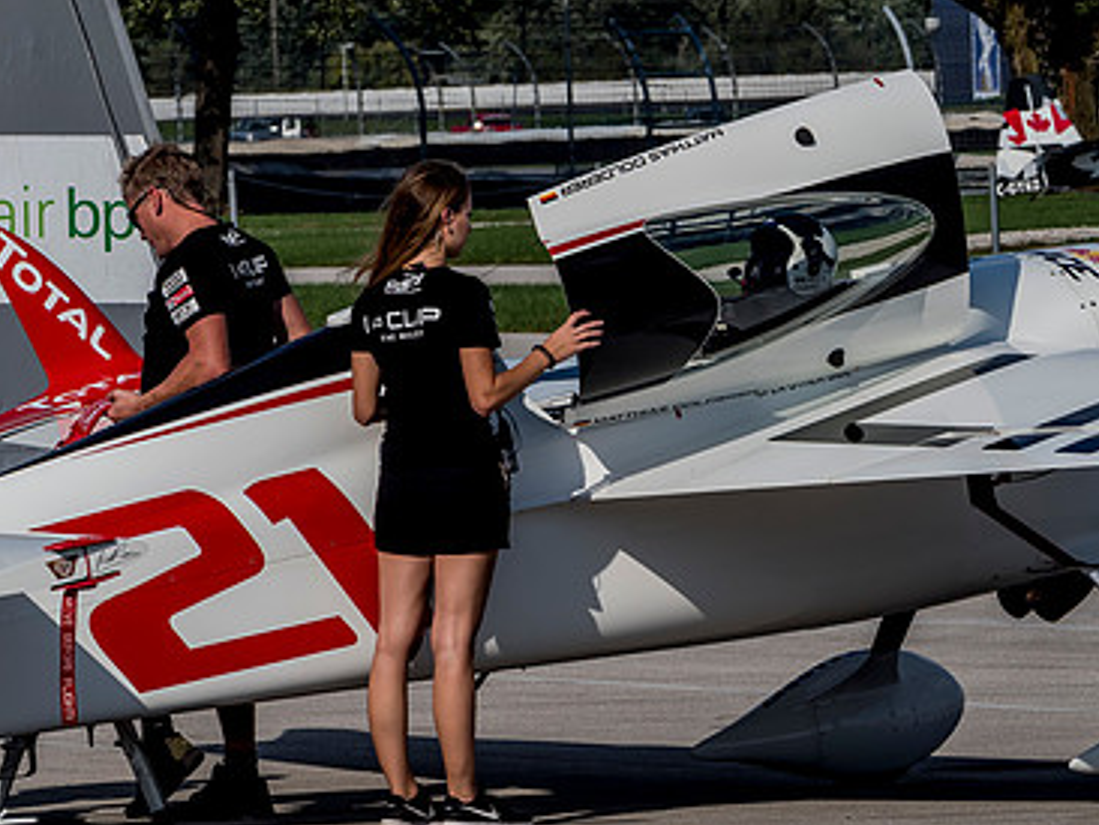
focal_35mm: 497
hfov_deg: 4.0
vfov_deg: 3.0
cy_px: 328
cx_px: 480
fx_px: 15789
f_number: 11
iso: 200
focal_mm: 157
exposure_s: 1/500
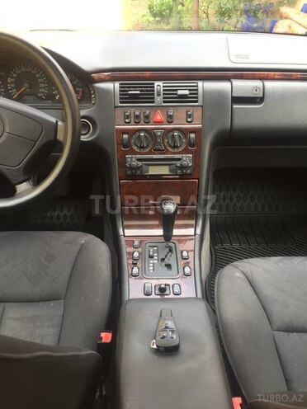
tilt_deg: -34.2
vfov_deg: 61.7
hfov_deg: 48.2
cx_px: 154
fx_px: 343
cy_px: 204
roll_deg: -0.4
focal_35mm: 29
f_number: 2.2
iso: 40
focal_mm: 4.15
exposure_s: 1/100
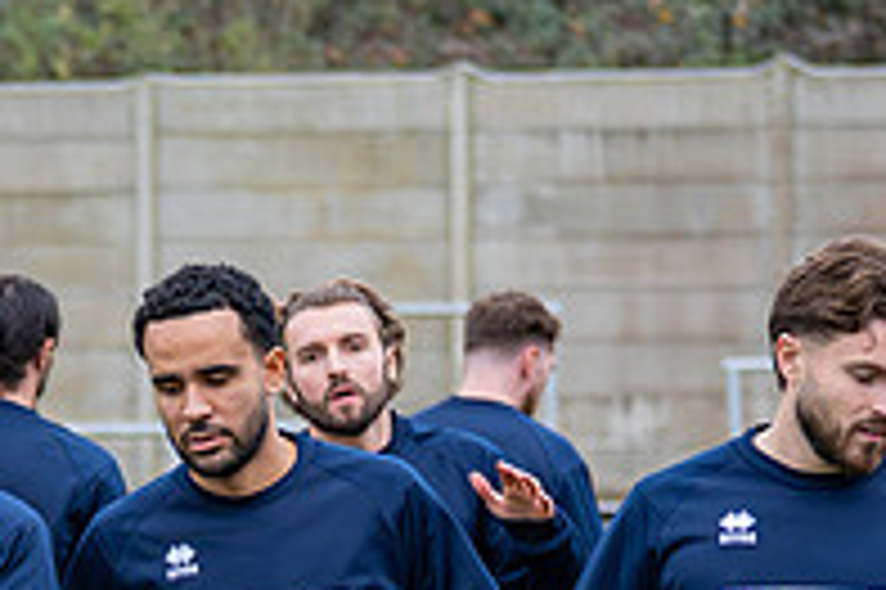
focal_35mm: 355
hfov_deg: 5.8
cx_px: 213
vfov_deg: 3.8
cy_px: 898
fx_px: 8729
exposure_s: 1/1000
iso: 1250
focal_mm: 64
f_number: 2.4
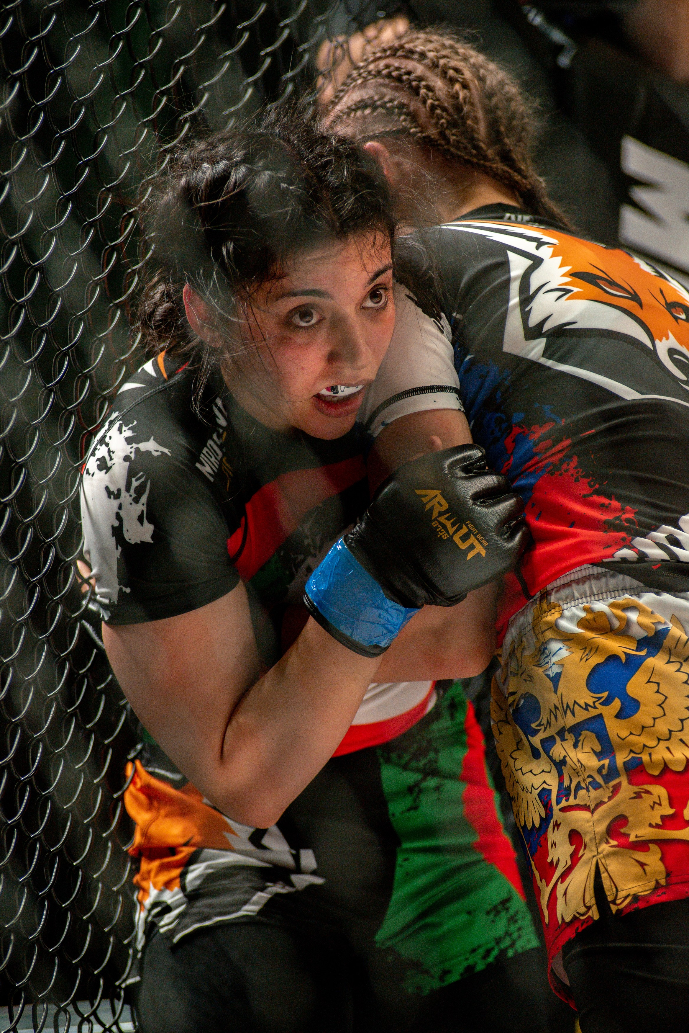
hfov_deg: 8.6
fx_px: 4589
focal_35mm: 160
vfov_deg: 12.8
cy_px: 516
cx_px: 344
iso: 2000
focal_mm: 160
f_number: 4
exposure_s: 1/1250
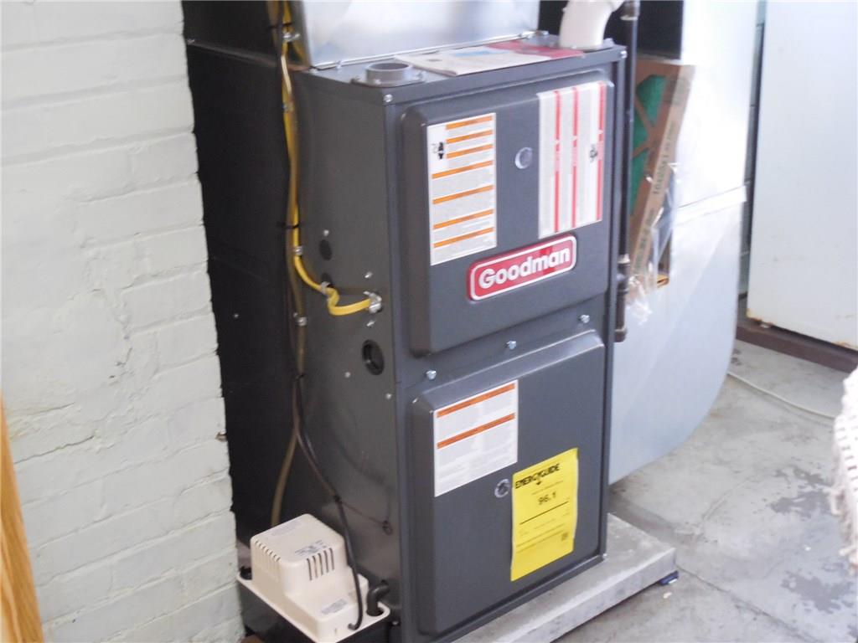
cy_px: 322
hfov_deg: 39.7
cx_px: 429
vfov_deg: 30.3
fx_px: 1190
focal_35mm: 48
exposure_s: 1/8
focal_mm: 8.7
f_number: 4
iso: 800
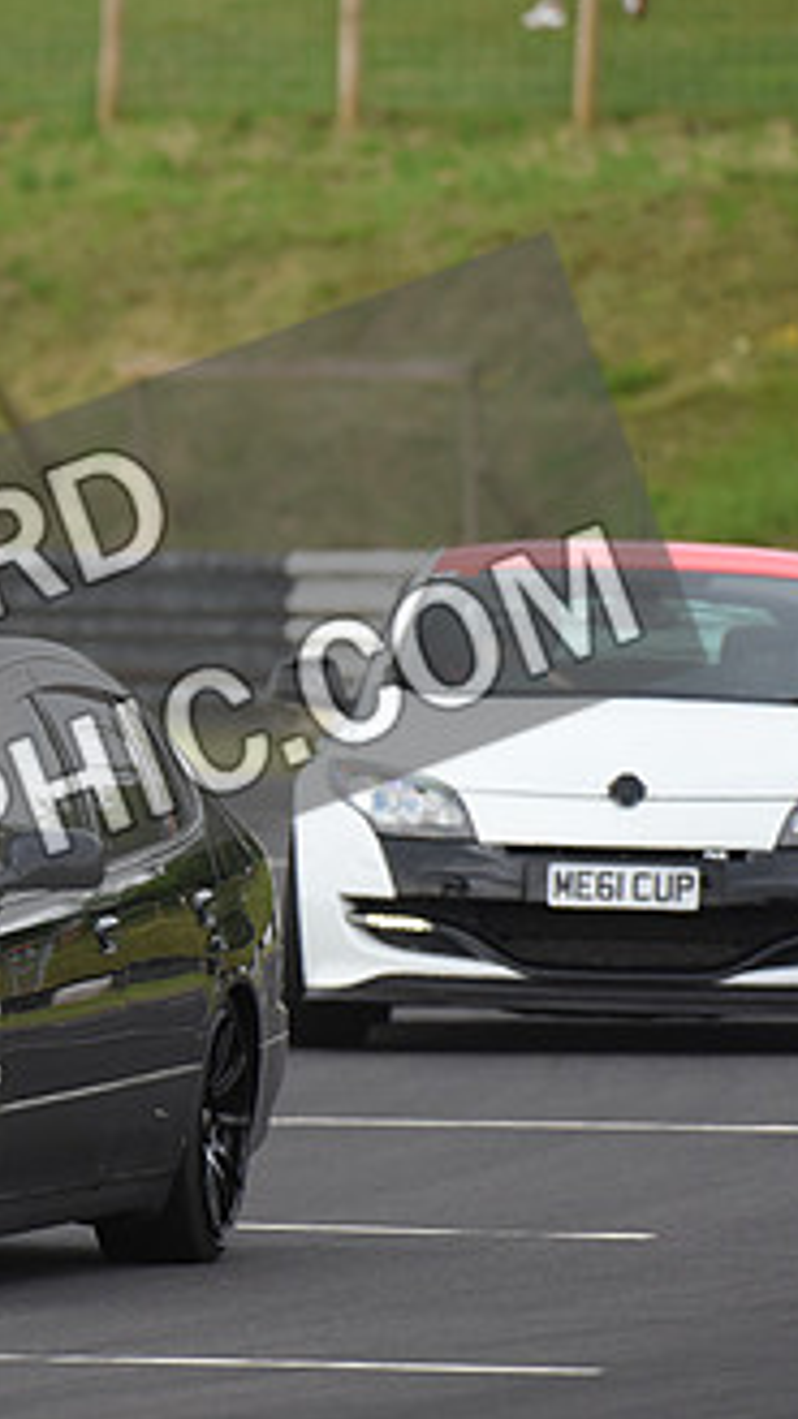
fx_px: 27769
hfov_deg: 1.6
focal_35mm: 738
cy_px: 744
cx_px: -168
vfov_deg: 2.9
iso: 1600
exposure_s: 1/1000
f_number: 5.6
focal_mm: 400
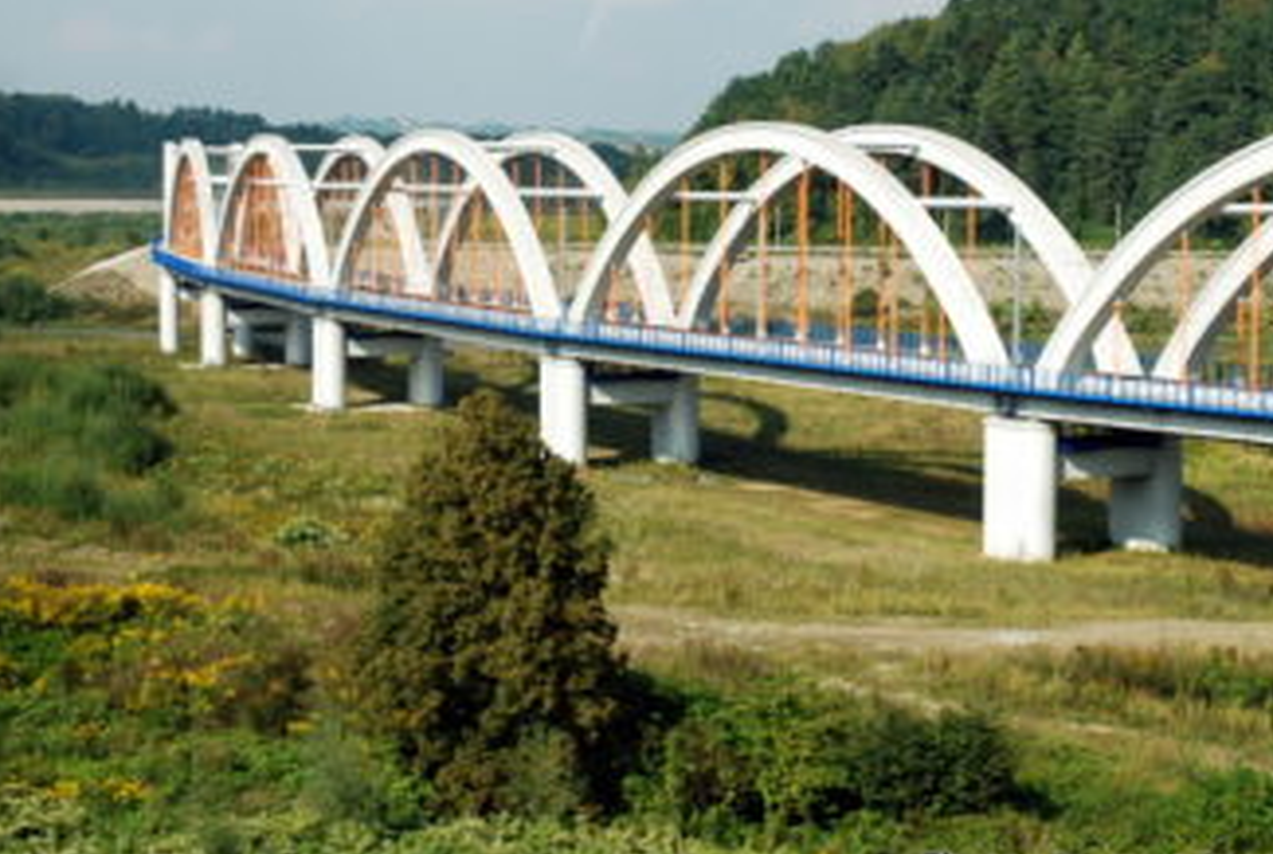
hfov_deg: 24.9
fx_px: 2861
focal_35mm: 81
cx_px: 901
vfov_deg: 16.9
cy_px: 268
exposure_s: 1/250
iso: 400
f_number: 8
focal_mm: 35
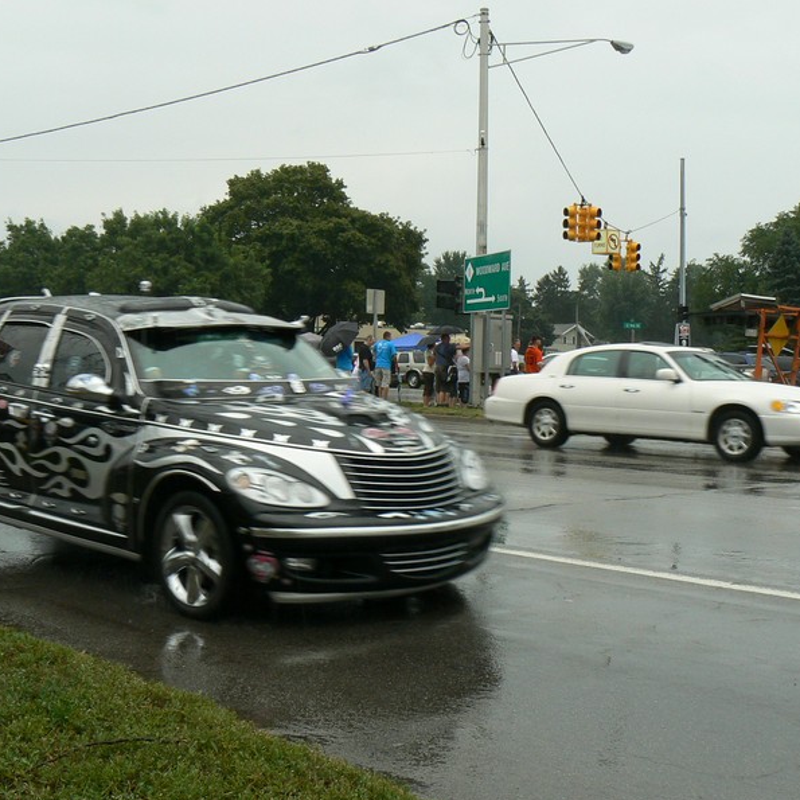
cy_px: 402
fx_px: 1150
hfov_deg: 38.2
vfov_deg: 38.3
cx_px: 325
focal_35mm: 44
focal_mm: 6
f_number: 5.6
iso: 80
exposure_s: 1/100
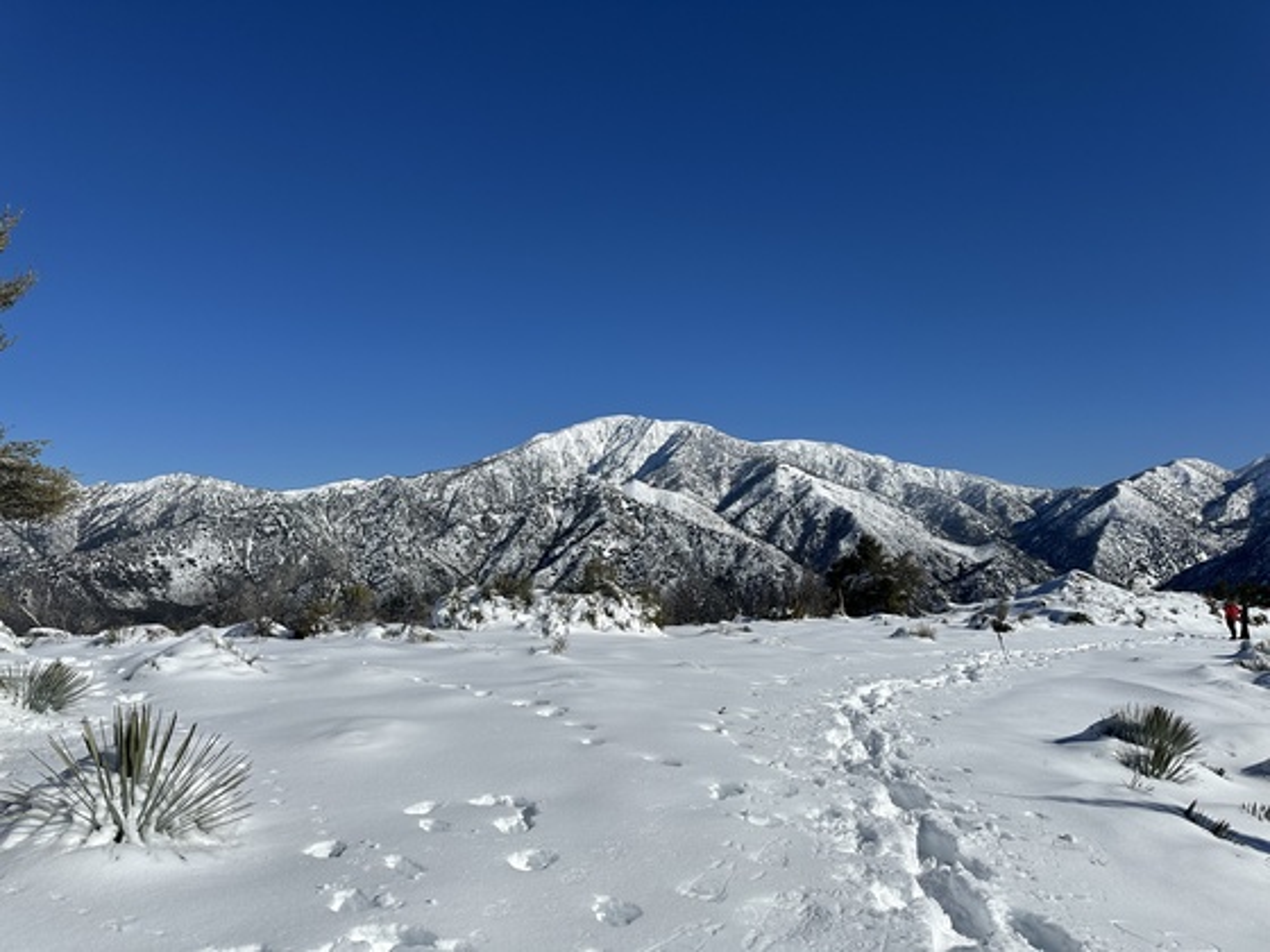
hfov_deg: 71.6
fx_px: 881
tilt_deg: +2.6
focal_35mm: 24
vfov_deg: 56.8
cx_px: 635
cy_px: 476
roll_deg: -0.1
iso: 80
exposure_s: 1/12048
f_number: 1.78
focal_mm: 6.86
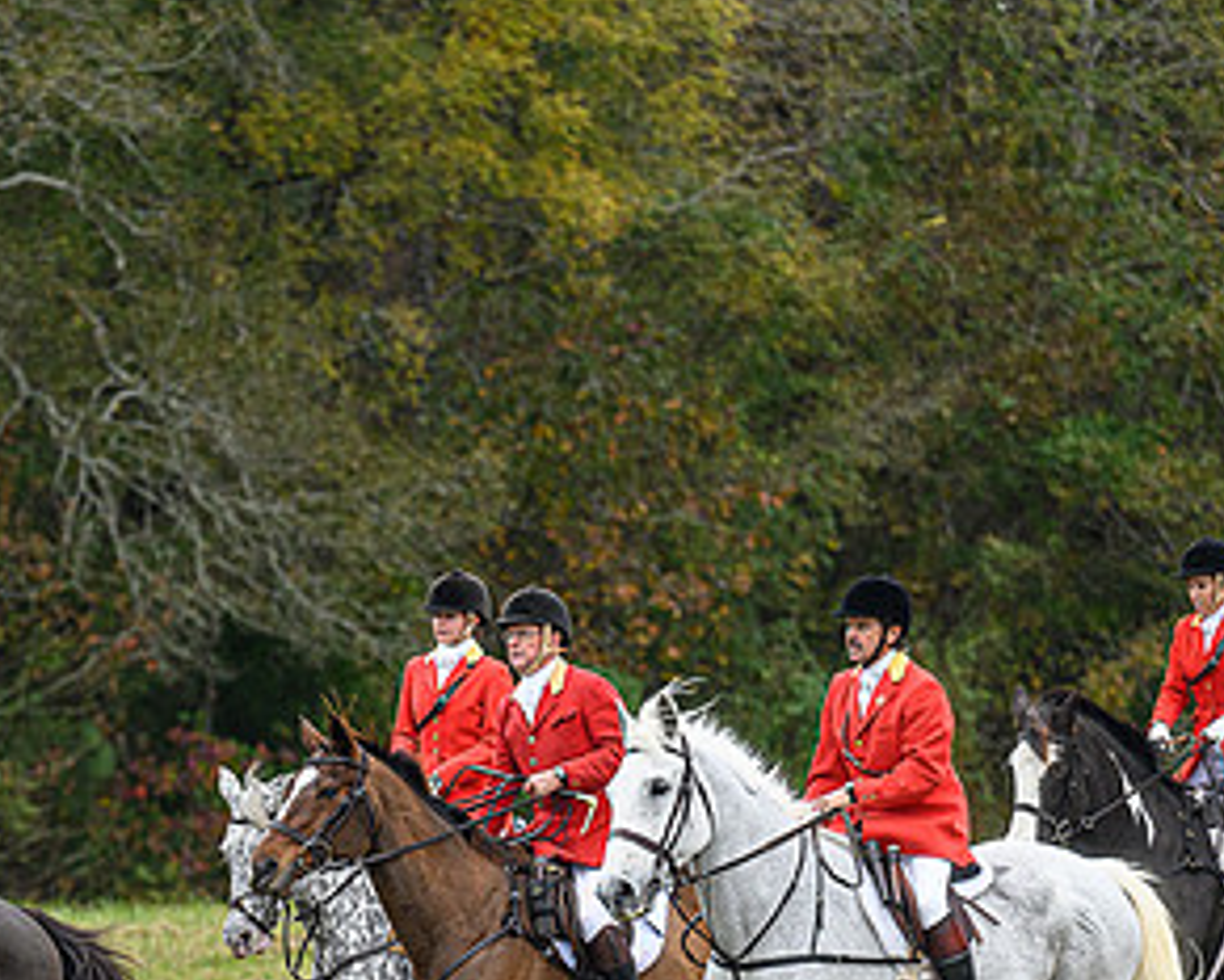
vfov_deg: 3.3
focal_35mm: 470
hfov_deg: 4.1
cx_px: 387
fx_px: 17032
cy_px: 907
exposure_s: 1/500
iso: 400
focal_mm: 200
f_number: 3.2
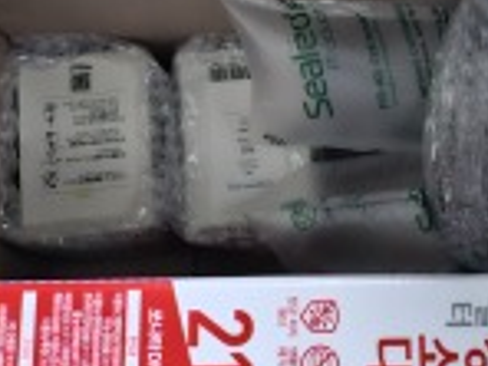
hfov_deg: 34.1
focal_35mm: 56
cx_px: 313
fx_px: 789
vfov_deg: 26.0
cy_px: 129
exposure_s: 1/15
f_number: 1.7
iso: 1600
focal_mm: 6.3
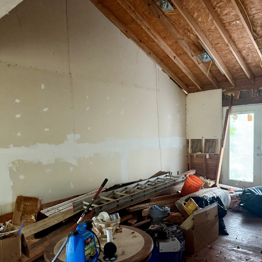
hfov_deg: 55.6
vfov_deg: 55.3
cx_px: 133
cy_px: 155
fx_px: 248
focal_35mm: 29
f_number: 1.78
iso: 1000
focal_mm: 6.76
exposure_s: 1/31
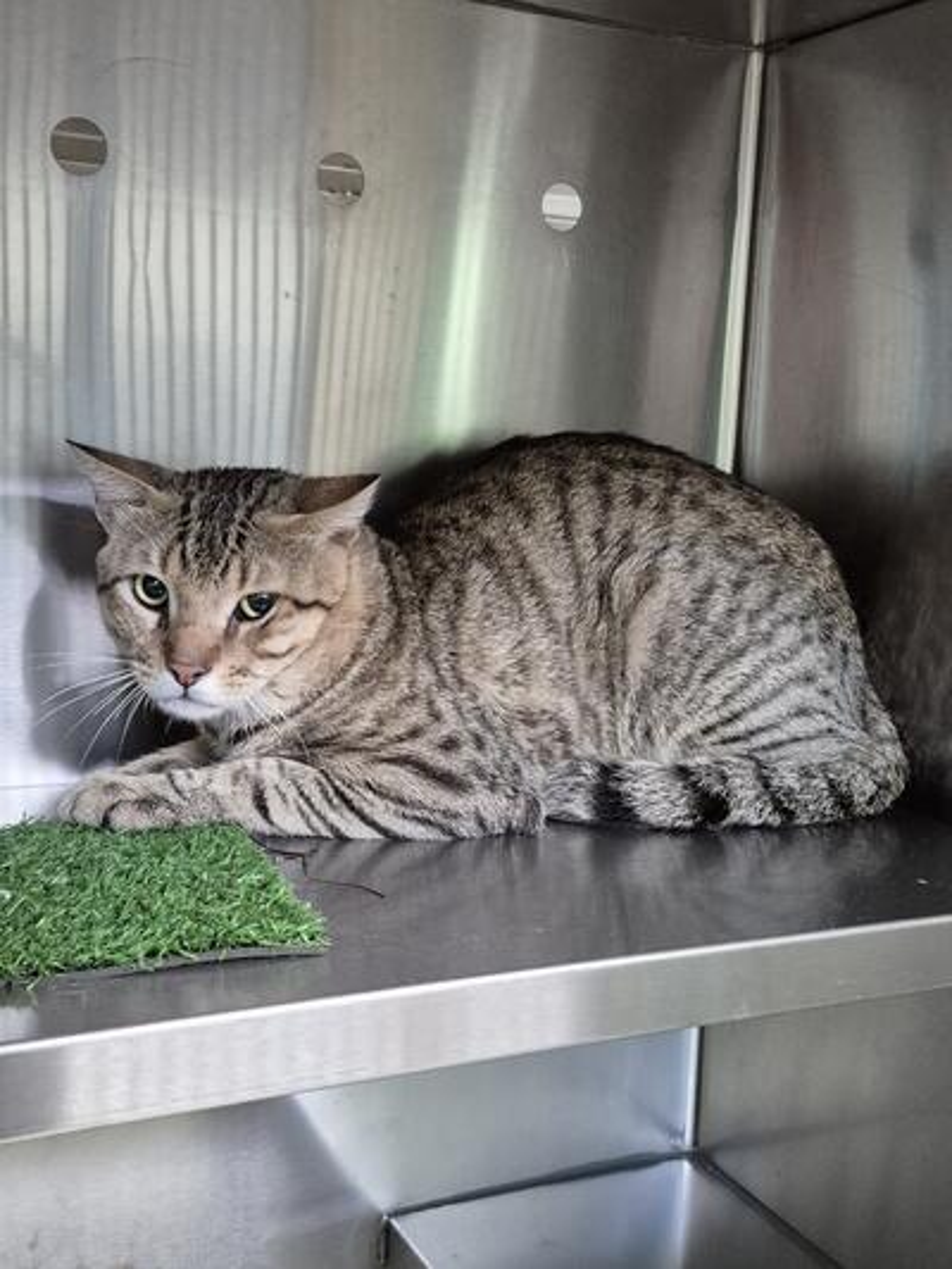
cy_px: 634
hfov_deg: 58.9
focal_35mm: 23
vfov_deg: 73.9
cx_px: 476
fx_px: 843
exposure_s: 1/100
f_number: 1.8
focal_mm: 5.4
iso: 1250
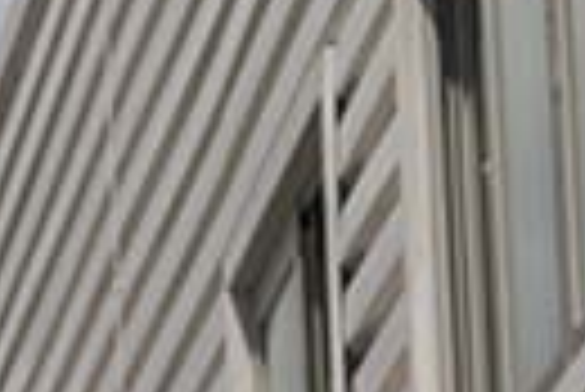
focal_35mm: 517
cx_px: -1292
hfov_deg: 3.8
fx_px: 8411
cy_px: -212
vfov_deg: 2.7
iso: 80
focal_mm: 70
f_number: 10
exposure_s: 1/200
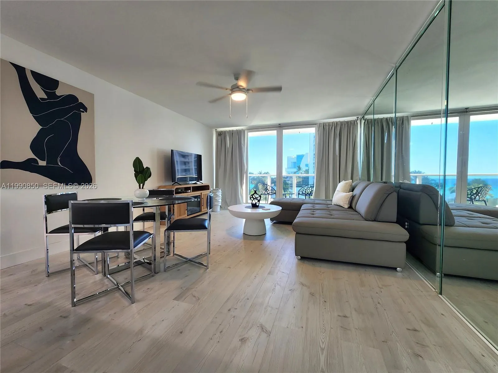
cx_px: 249
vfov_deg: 89.9
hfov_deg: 106.2
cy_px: 186
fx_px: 187
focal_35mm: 13
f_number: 2.2
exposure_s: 1/60.2
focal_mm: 2.2
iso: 80
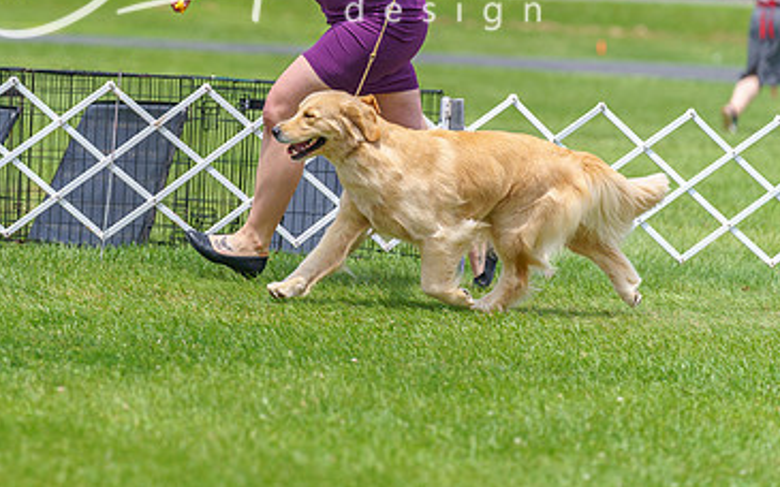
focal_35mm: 272
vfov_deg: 4.8
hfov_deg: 7.7
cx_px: 276
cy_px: 76
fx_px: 5781
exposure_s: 1/1250
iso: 100
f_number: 3.5
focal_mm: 168
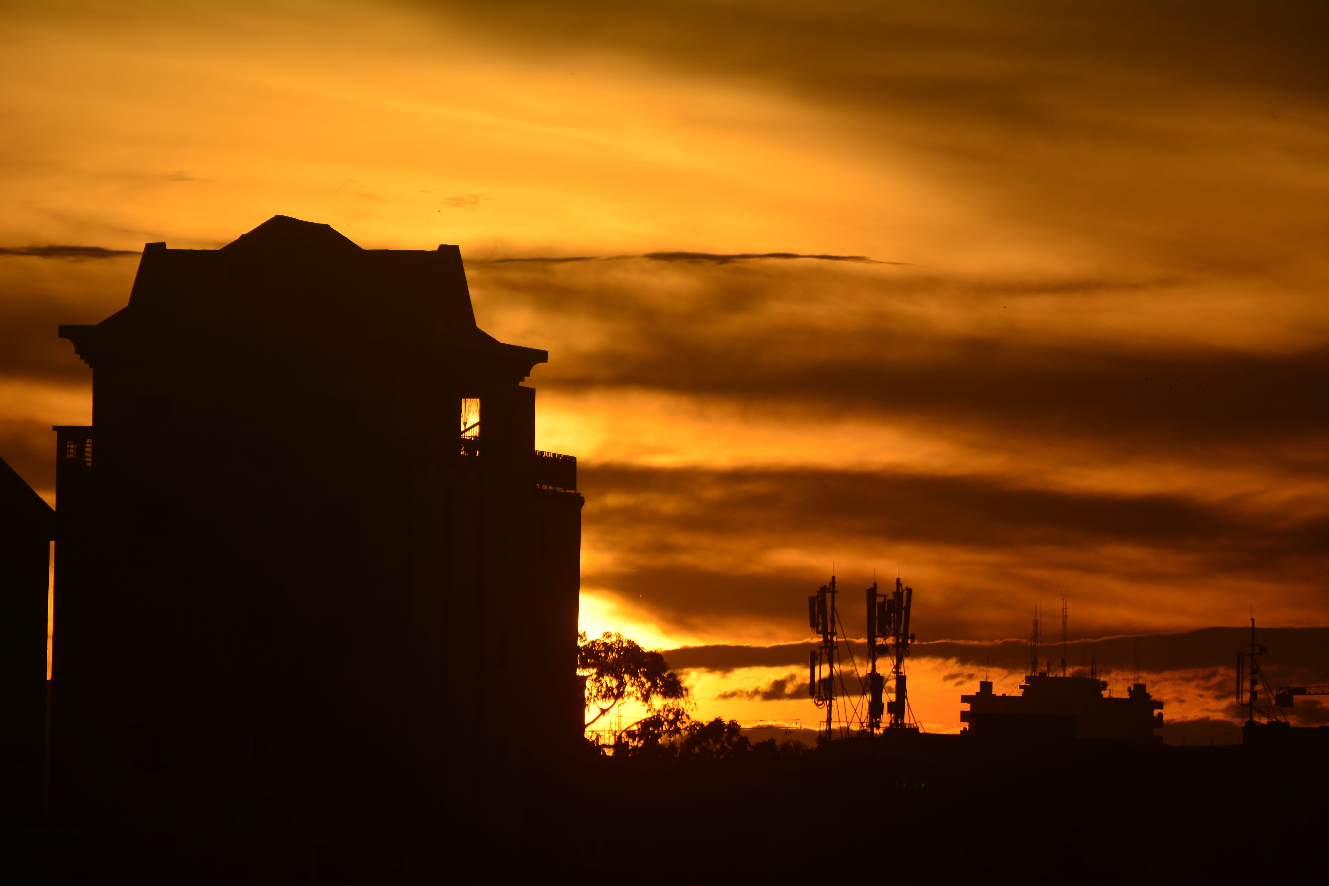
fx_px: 16611
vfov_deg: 3.1
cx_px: 664
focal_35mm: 450
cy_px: 443
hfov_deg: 4.6
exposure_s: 1/2000
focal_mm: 300
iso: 100
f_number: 5.6
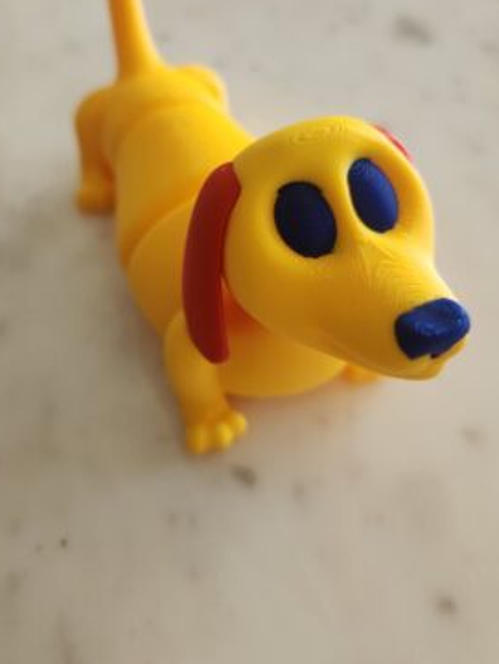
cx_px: 230
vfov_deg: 53.6
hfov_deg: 41.8
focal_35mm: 34
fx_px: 653
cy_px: 268
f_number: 1.8
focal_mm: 5.4
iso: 200
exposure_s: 1/180
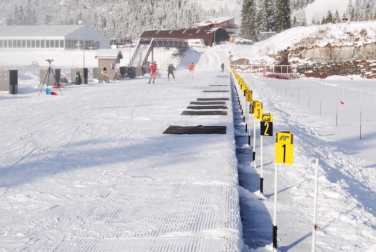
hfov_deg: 30.0
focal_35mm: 67
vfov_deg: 20.3
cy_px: 82
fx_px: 700
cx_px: 189
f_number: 10
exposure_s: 1/250
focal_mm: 32
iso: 100
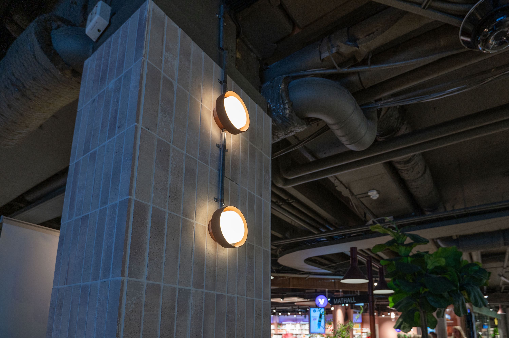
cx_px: 254
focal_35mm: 20
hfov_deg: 84.0
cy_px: 169
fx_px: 283
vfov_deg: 61.9
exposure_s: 1/125
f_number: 4
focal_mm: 20
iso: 720
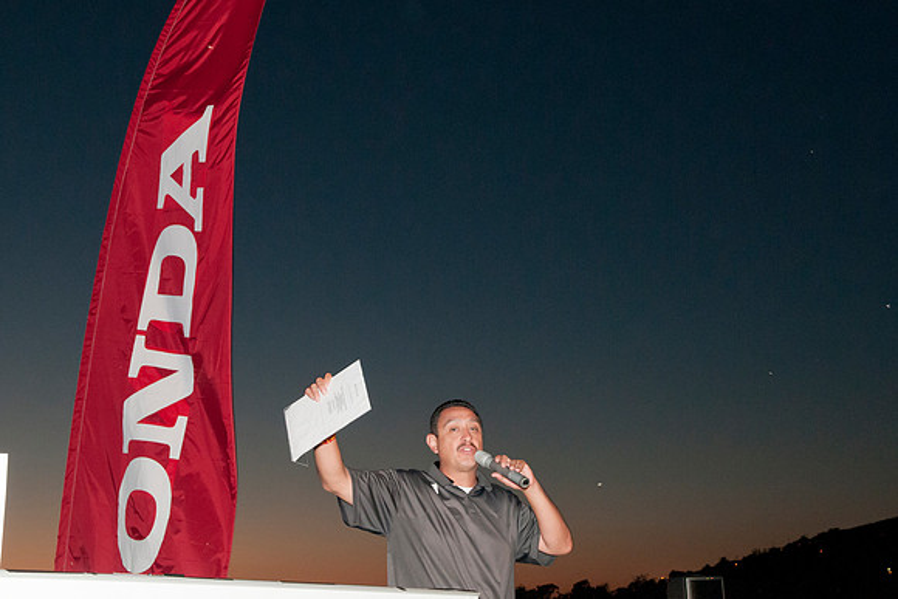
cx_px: 408
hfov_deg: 40.3
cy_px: 273
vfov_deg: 27.5
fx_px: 1224
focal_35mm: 49
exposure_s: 1/60
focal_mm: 30
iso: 1100
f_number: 6.3
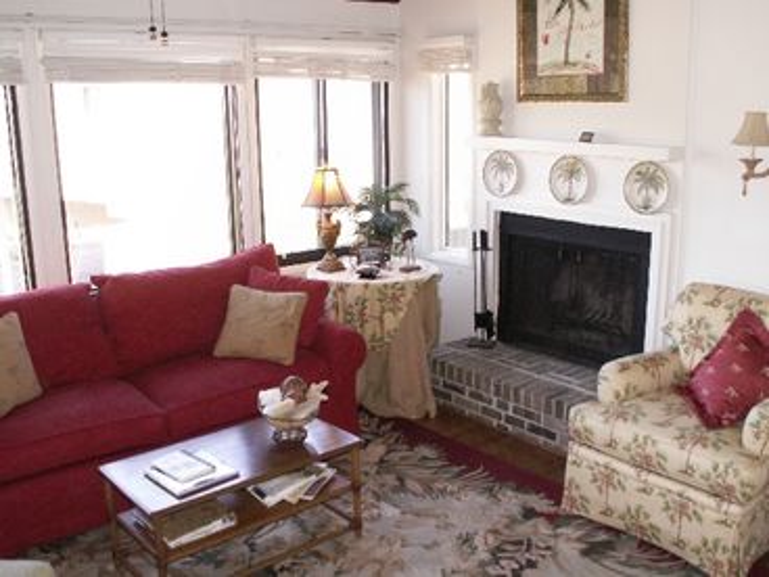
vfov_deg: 40.7
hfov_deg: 52.6
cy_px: 288
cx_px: 384
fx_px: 778
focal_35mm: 35
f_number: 2.8
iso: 160
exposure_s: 1/40
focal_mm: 5.86
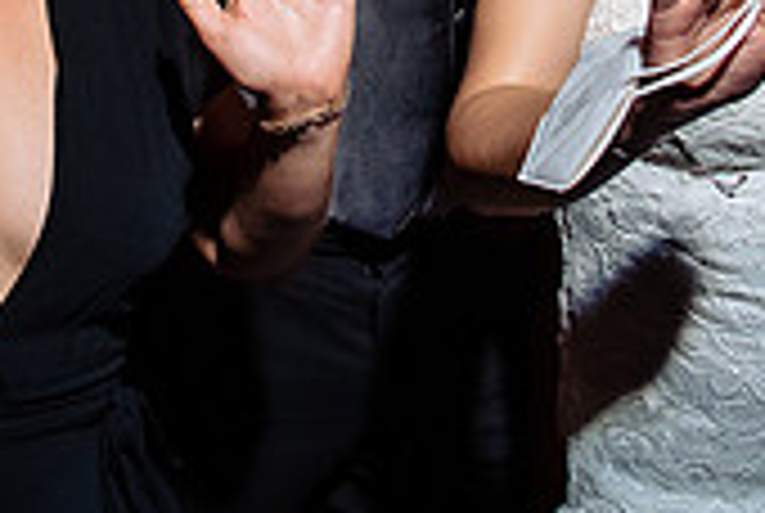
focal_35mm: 89
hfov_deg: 22.6
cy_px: -210
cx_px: 186
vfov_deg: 14.6
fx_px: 1895
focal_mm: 24
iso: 2000
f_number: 7.1
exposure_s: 1/50
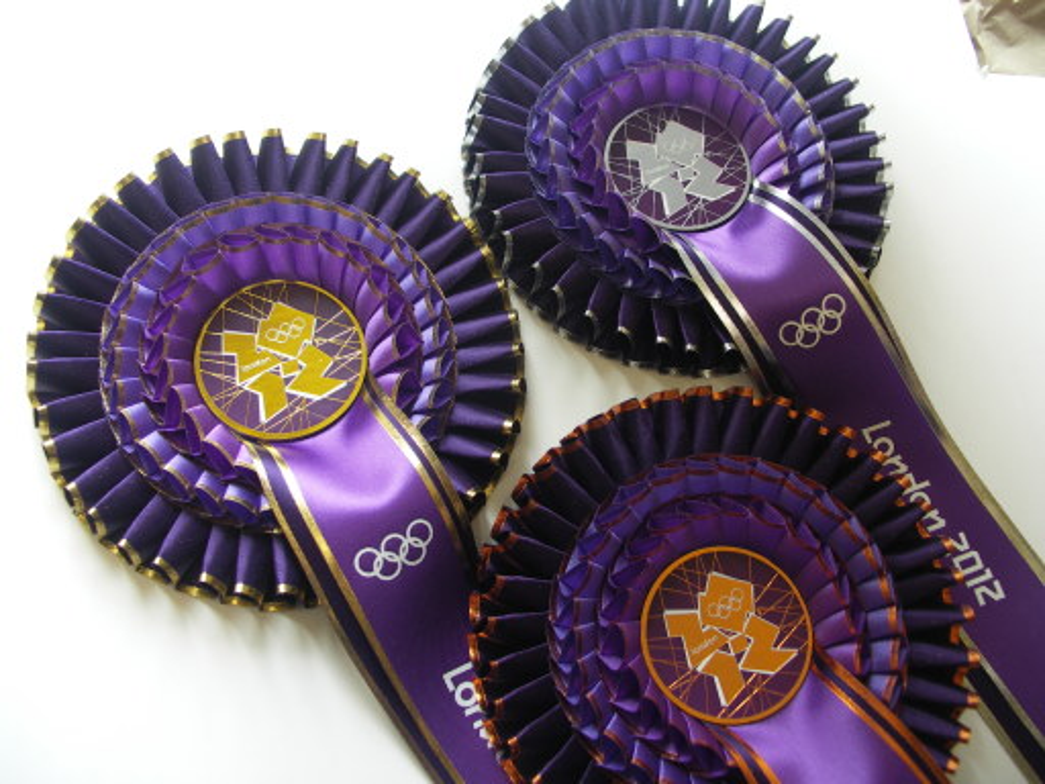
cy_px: 392
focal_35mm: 31
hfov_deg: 58.4
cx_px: 522
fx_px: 936
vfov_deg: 45.4
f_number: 2.8
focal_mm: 8.1
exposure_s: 1/40
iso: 100
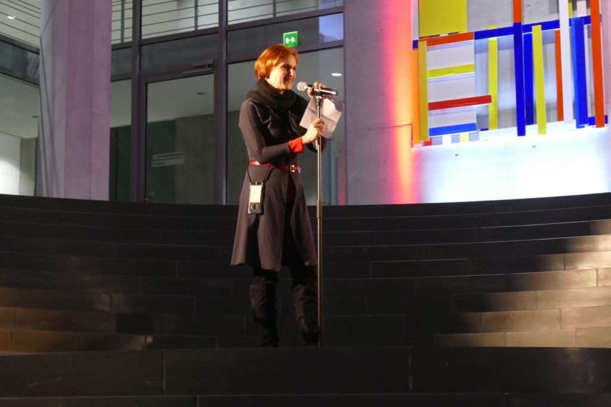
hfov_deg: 24.5
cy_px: 204
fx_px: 1408
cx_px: 306
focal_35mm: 83
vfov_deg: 16.4
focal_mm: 30.31
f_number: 3.7
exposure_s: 1/20
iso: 1600
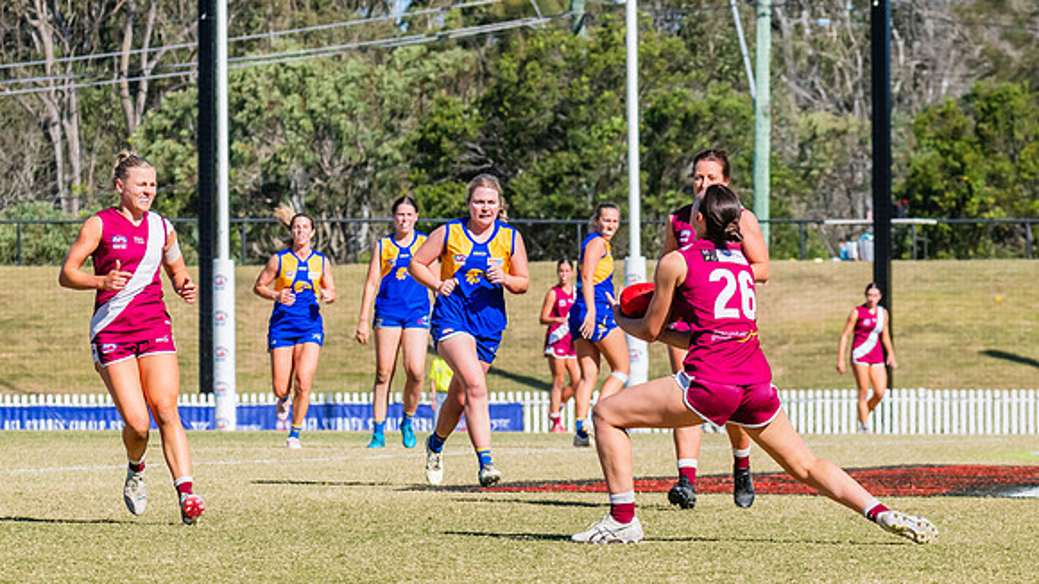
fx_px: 10357
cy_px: 217
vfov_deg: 3.2
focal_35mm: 376
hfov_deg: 5.7
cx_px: 816
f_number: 10
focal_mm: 190
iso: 800
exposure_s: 1/1600
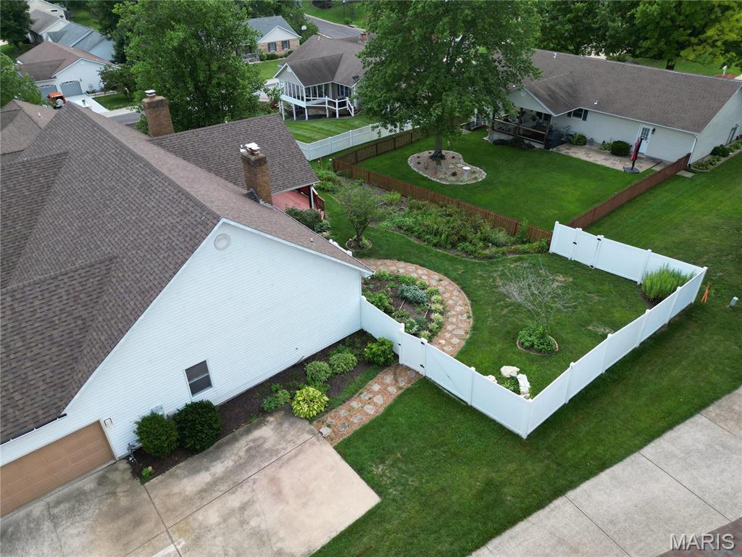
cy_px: 278
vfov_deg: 56.8
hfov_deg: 71.6
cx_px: 371
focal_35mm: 24
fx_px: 514
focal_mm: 6.72
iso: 130
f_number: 1.7
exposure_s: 1/1000
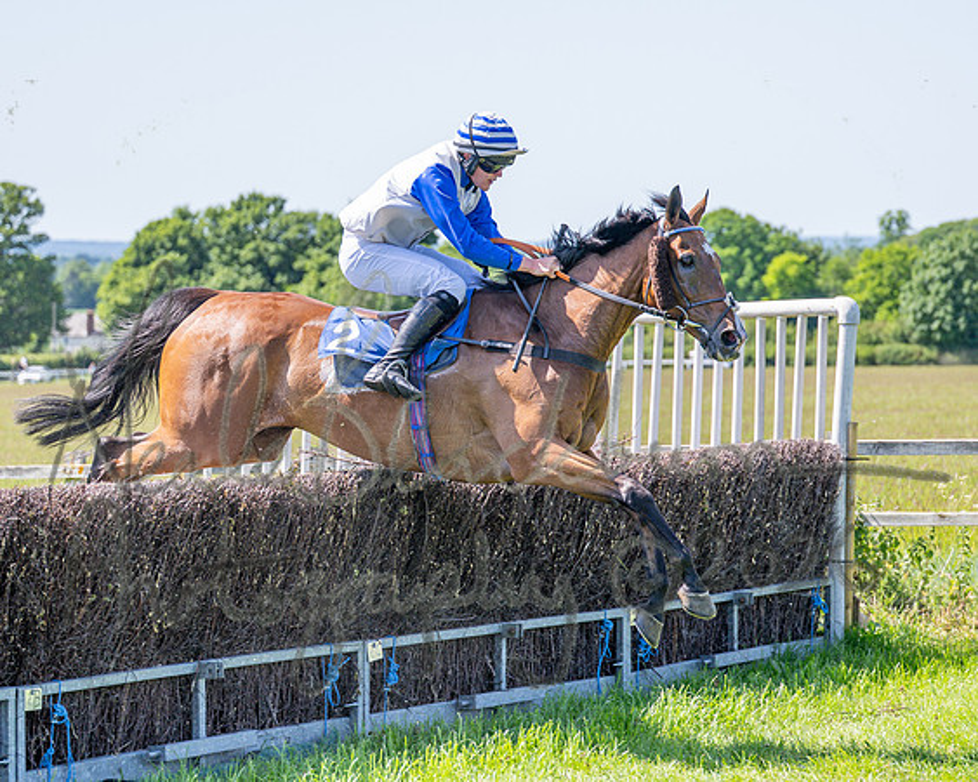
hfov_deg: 16.3
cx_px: 489
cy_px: 391
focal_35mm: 118
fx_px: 3423
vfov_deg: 13.0
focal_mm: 70
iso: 200
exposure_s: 1/1600
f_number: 2.8
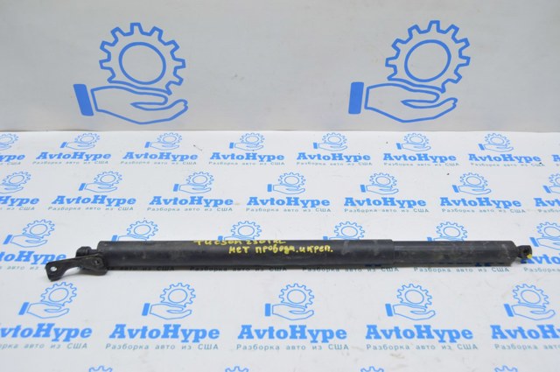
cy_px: 186
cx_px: 280
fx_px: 536
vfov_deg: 38.3
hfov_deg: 55.2
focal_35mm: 34
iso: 400
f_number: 5.6
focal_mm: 23
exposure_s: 1/20
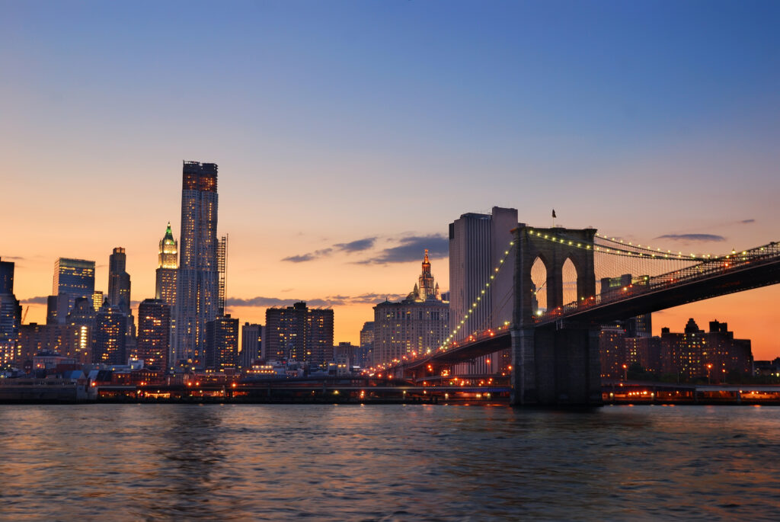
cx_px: 390
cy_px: 261
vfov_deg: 28.1
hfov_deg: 41.1
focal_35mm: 48
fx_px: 1041
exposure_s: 1/4
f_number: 6.3
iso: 100
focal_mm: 32
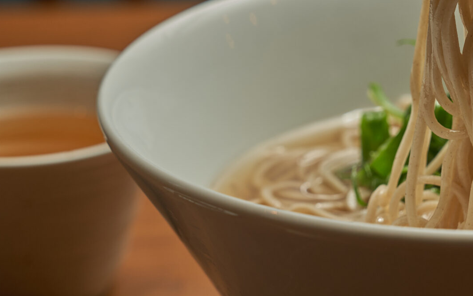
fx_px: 2205
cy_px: -26
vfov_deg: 7.6
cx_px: 401
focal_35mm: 171
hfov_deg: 12.2
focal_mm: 70
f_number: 5.6
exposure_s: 1/200
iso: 400
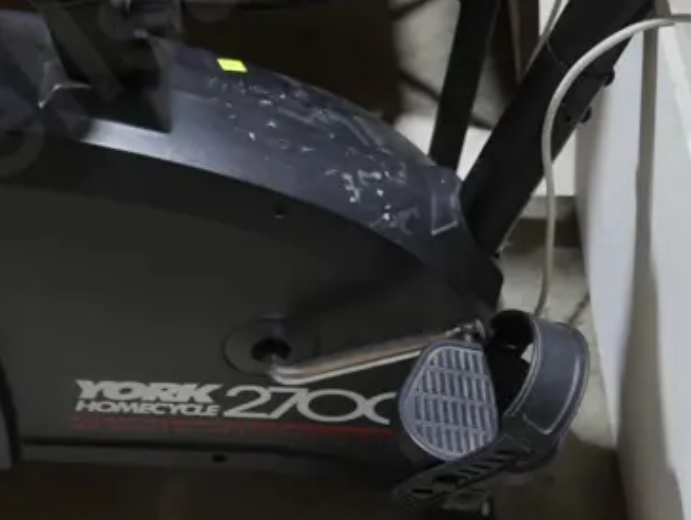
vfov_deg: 17.8
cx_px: 301
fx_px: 1579
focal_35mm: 79
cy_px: -98
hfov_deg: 24.7
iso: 320
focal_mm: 14
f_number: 3.5
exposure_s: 1/60
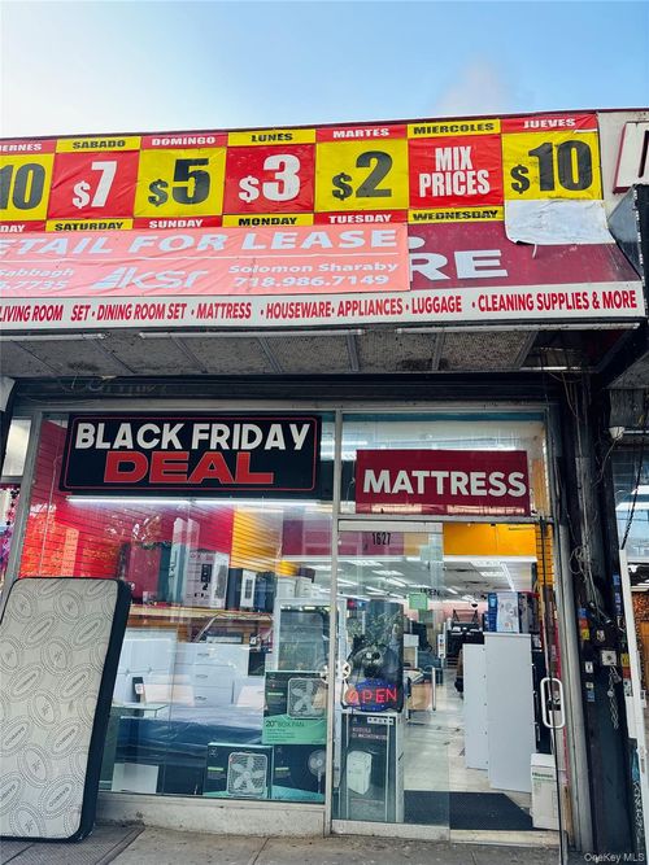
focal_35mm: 26
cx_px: 324
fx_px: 650
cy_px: 432
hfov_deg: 53.0
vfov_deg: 67.3
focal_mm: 5.96
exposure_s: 1/181
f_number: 1.6
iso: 40
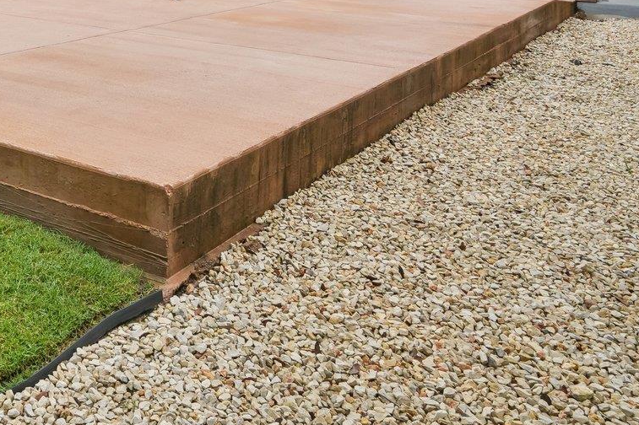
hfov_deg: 38.6
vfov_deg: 25.7
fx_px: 816
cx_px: 21
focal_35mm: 46
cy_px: -103
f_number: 11
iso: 800
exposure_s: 1/400
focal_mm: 17
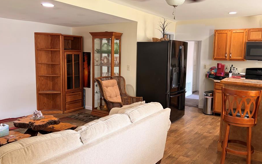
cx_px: 145
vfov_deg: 40.6
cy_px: 80
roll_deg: -1.8
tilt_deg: -5.9
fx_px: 221
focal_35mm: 31
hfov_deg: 61.1
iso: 250
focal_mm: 5.96
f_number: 1.6
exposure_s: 1/60
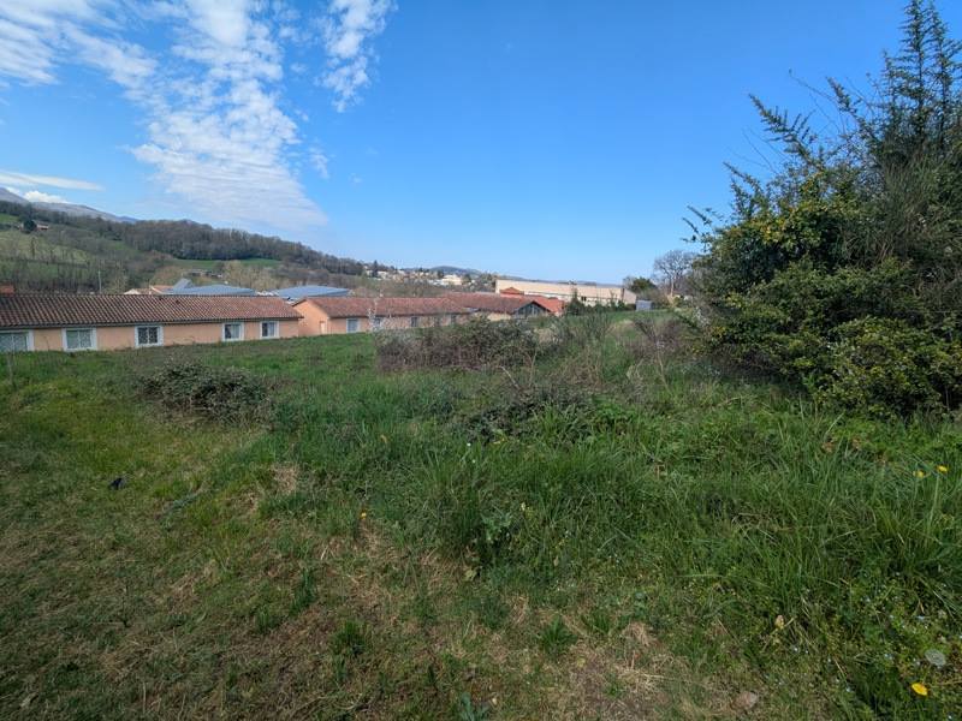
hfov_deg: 94.5
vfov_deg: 78.1
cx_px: 481
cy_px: 360
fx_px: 445
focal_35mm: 16
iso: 51
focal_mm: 2.35
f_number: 2.2
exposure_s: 1/1208
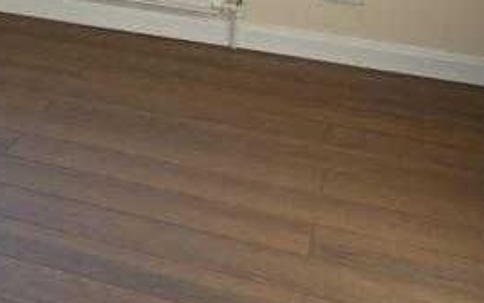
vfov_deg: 15.4
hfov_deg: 20.8
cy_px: -92
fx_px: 1069
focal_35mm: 81
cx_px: -284
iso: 80
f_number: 2.8
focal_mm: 3.6
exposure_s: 1/250
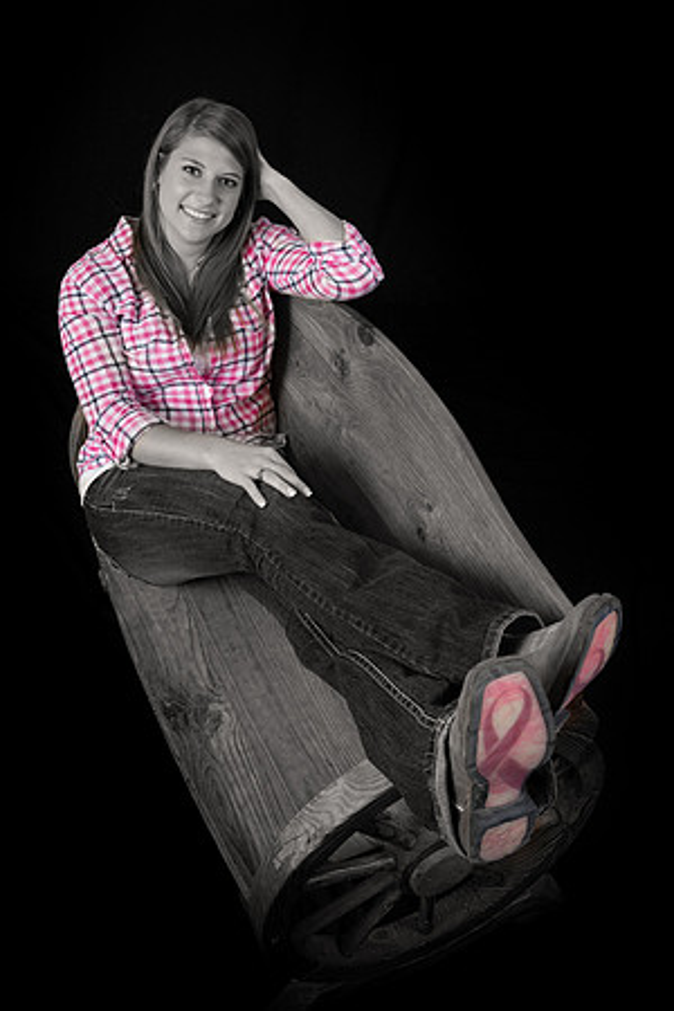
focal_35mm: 30
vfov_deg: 61.9
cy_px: 506
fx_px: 842
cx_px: 337
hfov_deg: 43.6
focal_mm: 30
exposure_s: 1/160
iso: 100
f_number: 5.6
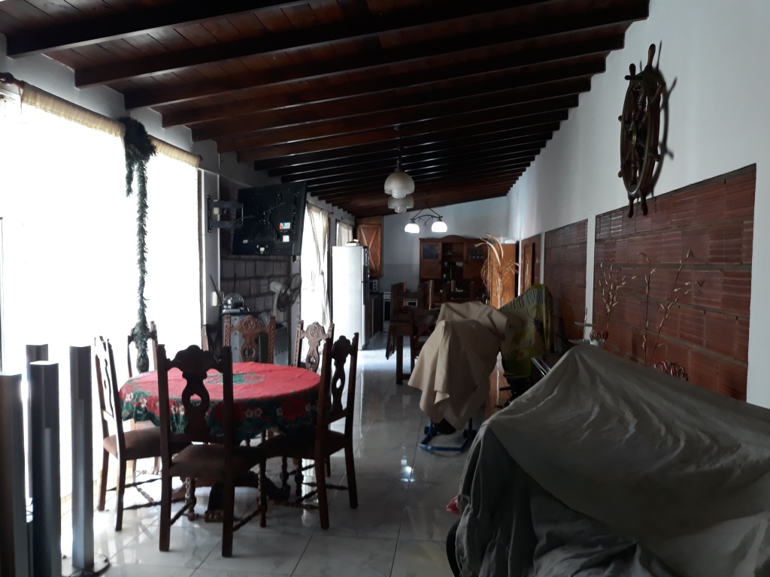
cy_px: 288
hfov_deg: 65.3
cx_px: 385
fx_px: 601
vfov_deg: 51.4
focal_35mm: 27
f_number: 1.7
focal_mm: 3.71
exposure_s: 1/50
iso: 100
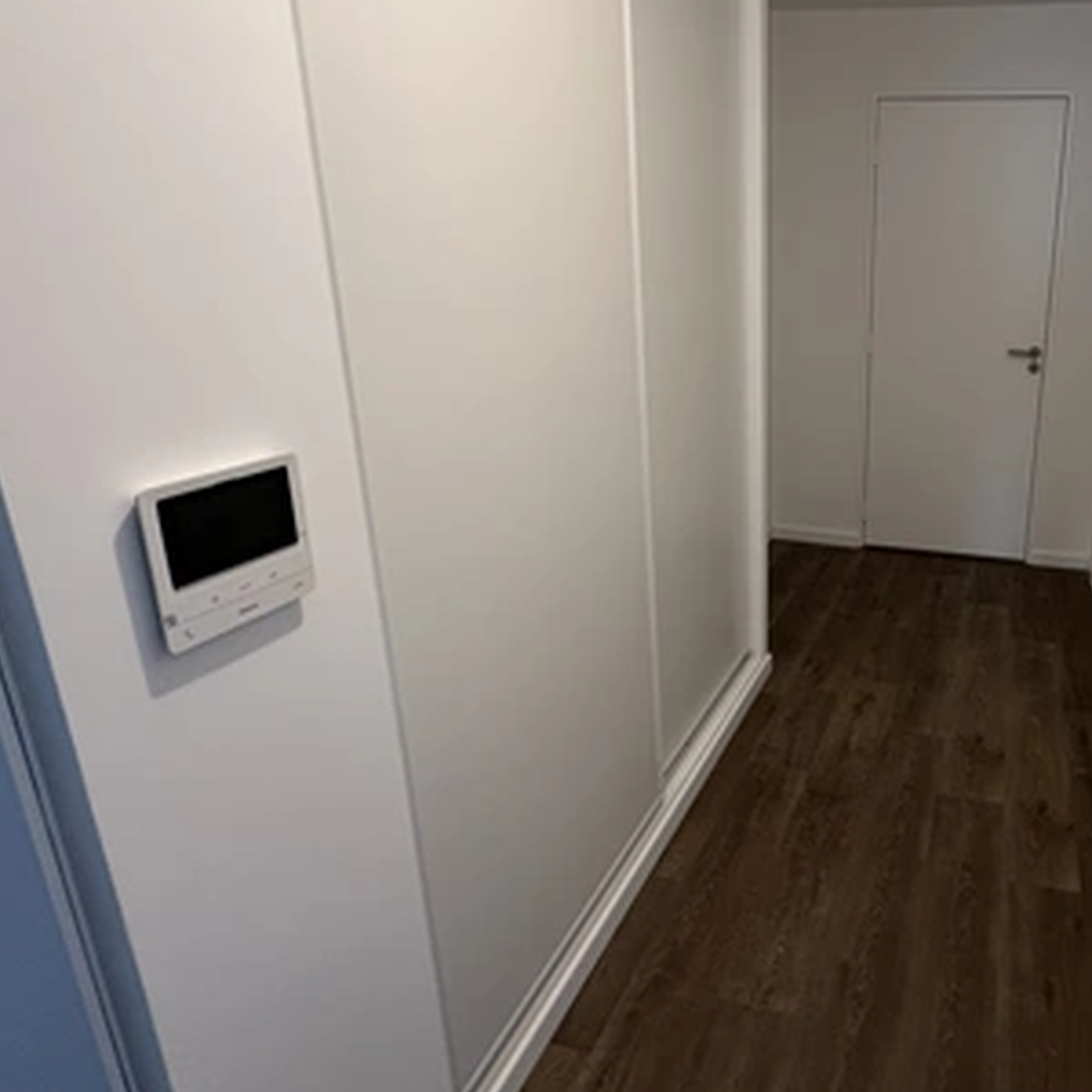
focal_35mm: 22
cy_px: 473
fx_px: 785
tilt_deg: -15.5
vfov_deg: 69.3
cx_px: 854
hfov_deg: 64.3
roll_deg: -1.6
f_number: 2.2
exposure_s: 1/50
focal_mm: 2.22
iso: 200
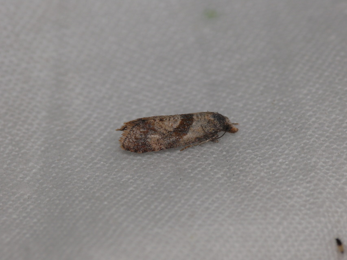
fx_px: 4211
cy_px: 130
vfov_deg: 3.5
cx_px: 174
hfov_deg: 4.7
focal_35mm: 420
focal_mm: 88.8
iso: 100
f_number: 11
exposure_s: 1/1300
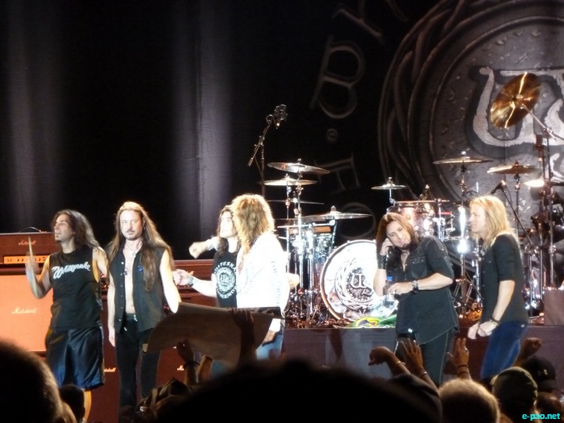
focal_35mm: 182
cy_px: 212
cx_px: 282
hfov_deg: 10.9
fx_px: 2965
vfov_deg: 8.2
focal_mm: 32.6
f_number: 5.4
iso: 800
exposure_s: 1/30
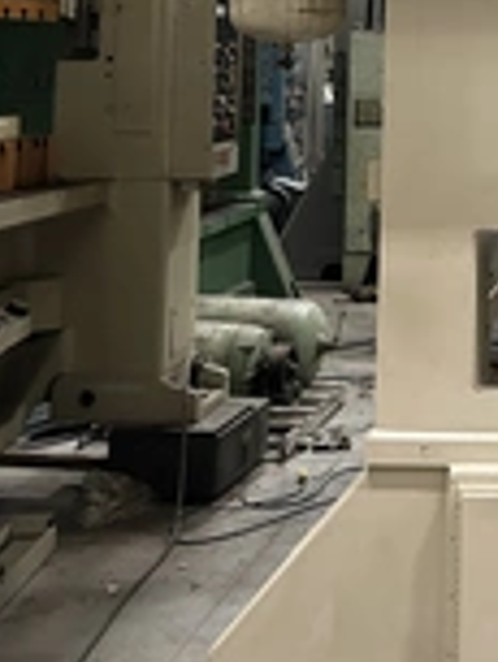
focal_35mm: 68
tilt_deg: +4.0
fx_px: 1303
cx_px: 645
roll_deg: +0.2
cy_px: -17
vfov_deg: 26.8
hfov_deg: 19.9
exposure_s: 1/60
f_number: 1.5
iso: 500
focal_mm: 5.7
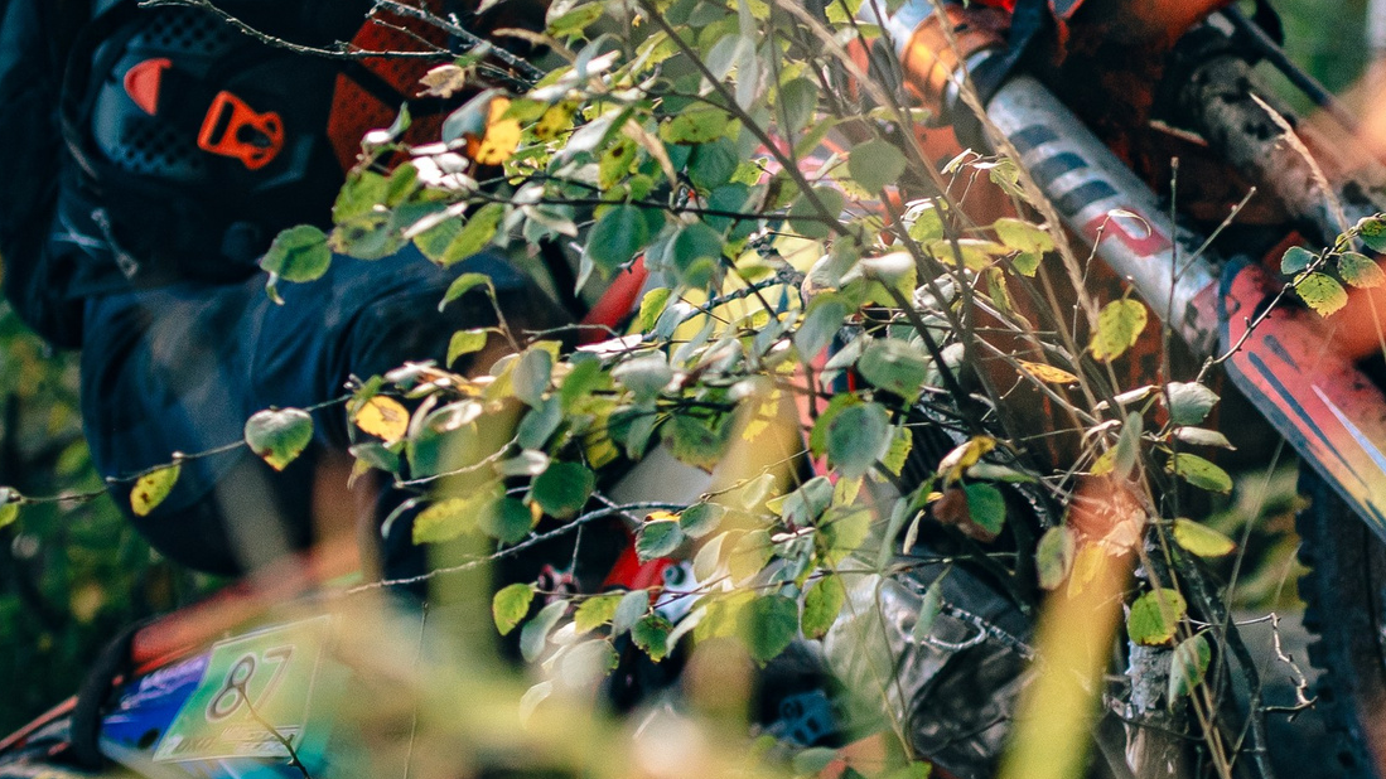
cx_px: 1297
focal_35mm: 265
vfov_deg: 4.6
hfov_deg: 8.1
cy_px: 178
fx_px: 9738
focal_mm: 70
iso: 100
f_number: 2.8
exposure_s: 1/1600
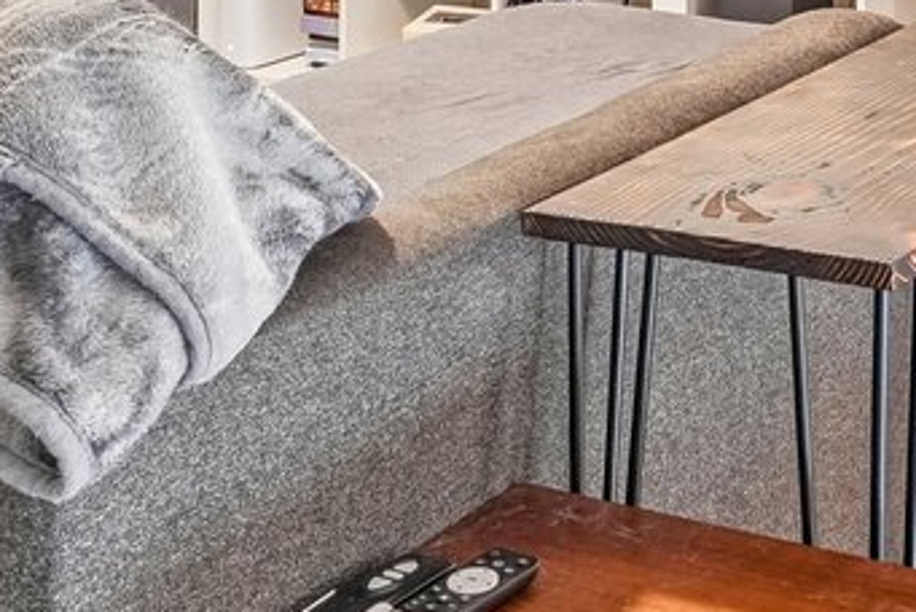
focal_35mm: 84
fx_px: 2139
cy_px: -476
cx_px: 1045
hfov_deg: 22.6
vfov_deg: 14.4
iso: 400
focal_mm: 14
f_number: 8
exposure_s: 1/5
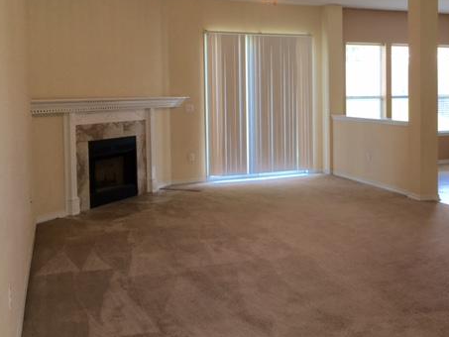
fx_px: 532
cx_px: 309
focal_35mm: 41
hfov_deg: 44.9
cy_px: 117
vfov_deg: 34.9
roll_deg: +0.3
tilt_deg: -2.0
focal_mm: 4.15
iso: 25
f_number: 2.2
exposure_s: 1/47
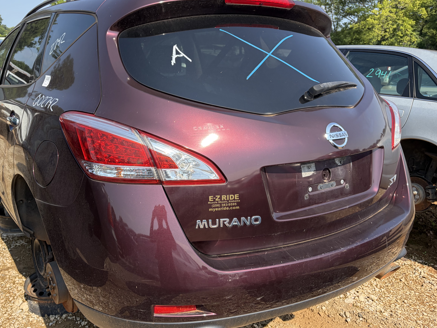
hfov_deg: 56.3
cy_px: 153
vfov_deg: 44.1
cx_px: 173
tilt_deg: -12.5
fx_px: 404
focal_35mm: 32
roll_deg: -3.1
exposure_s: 1/2208
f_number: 1.6
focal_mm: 5.96
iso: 64
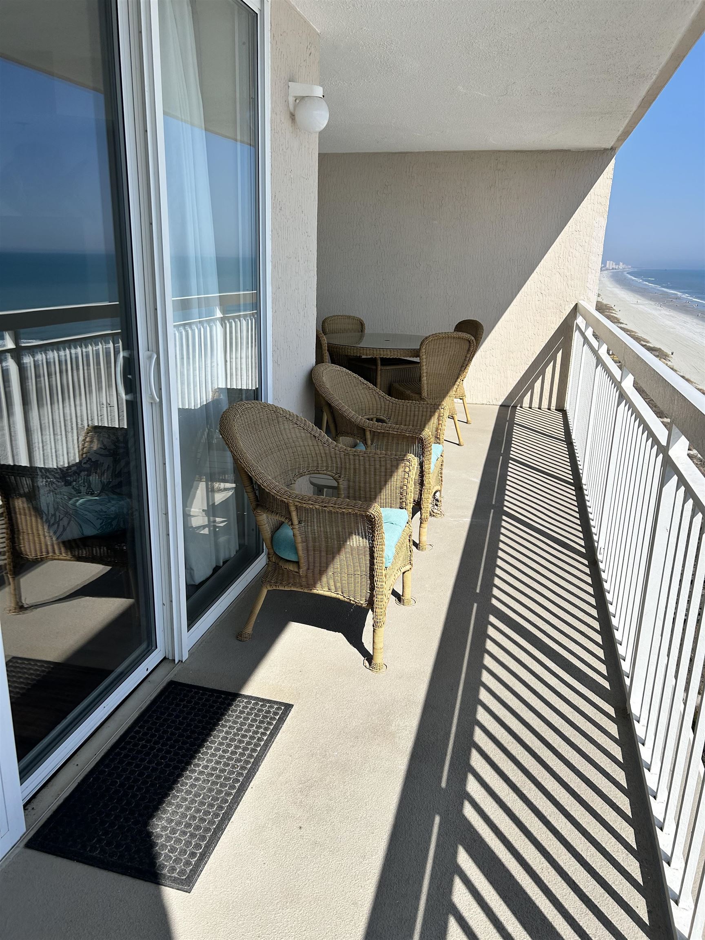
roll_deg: -2.1
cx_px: 352
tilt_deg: -16.9
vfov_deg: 67.3
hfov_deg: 53.1
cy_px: 470
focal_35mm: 26
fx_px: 706
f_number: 1.5
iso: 50
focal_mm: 5.7
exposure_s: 1/5076
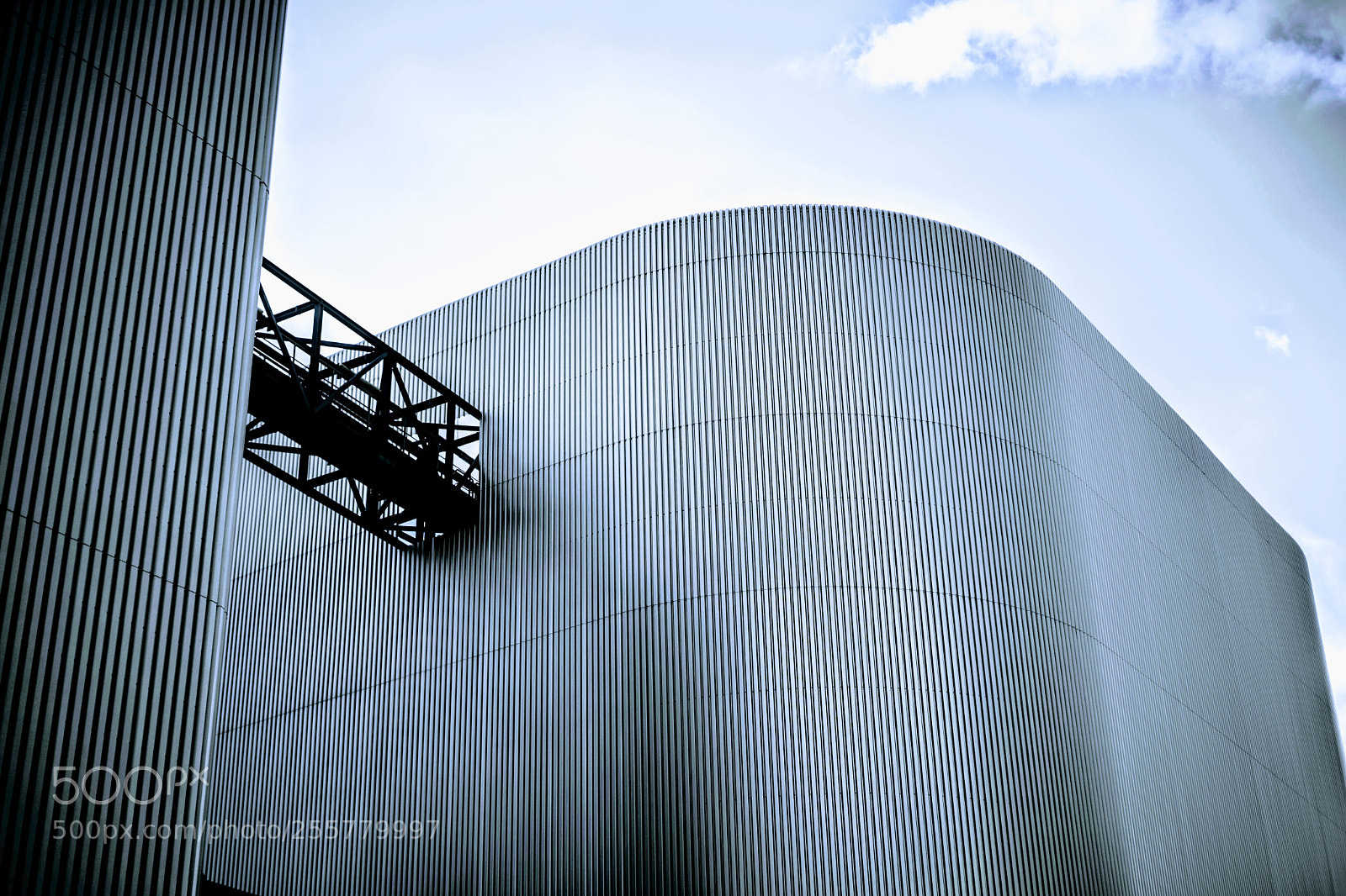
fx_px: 1869
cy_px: 448
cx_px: 673
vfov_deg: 27.0
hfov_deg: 39.6
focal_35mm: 50
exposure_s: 1/1250
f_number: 1.8
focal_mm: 50
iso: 100
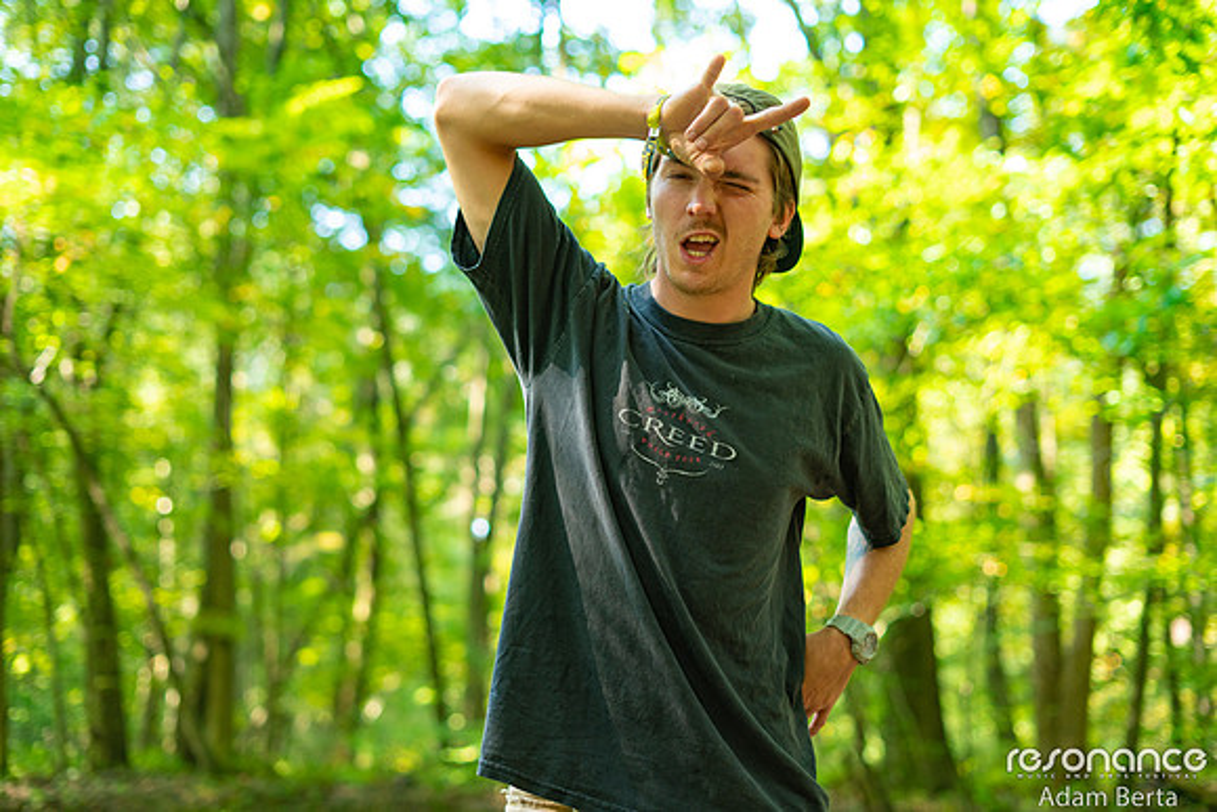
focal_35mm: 50
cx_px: 608
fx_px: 1691
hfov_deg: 39.6
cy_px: 406
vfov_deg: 27.0
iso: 800
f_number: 2.2
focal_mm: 50
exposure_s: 1/400
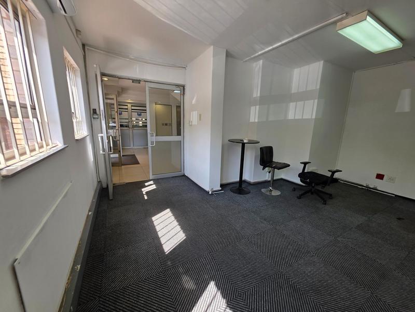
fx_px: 156
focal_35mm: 13
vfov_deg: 89.9
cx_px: 208
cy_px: 156
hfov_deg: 106.2
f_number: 1.9
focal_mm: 2.2
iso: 20
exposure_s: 1/100
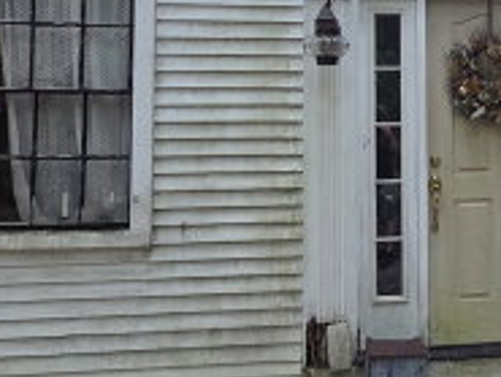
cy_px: 87
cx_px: 439
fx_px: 521
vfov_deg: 38.5
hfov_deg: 46.9
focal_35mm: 36
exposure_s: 1/240
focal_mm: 2.2
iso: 500
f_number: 2.2
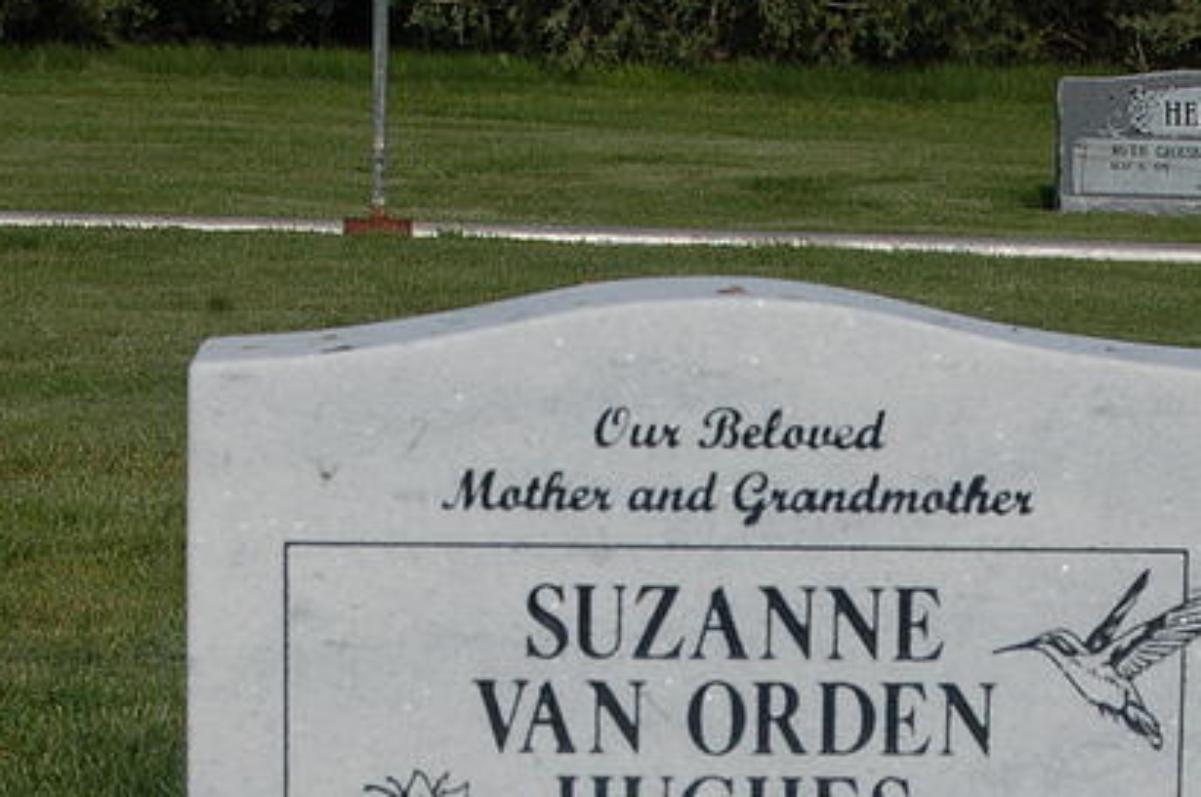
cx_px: 751
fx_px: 5030
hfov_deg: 13.6
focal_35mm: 151
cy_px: 816
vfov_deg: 9.0
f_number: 10
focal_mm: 48
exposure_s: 1/400
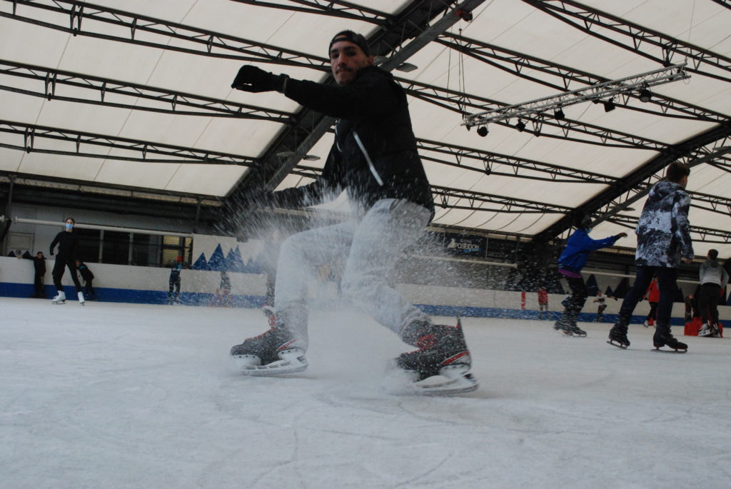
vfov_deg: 34.3
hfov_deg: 49.5
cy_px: 244
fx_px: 793
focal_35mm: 39
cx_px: 366
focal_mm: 26
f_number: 7.1
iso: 1600
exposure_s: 1/200
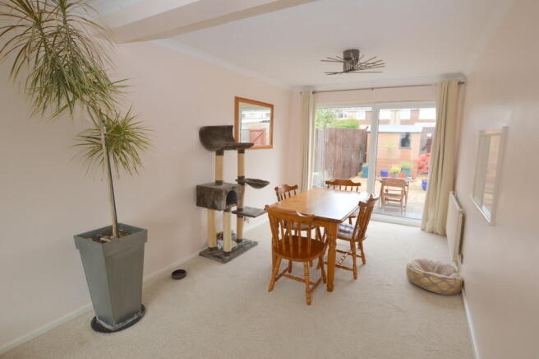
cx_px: 270
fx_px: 269
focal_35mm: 18
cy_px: 180
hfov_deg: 90.1
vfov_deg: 67.3
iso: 280
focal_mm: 12
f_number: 5.6
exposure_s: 1/125
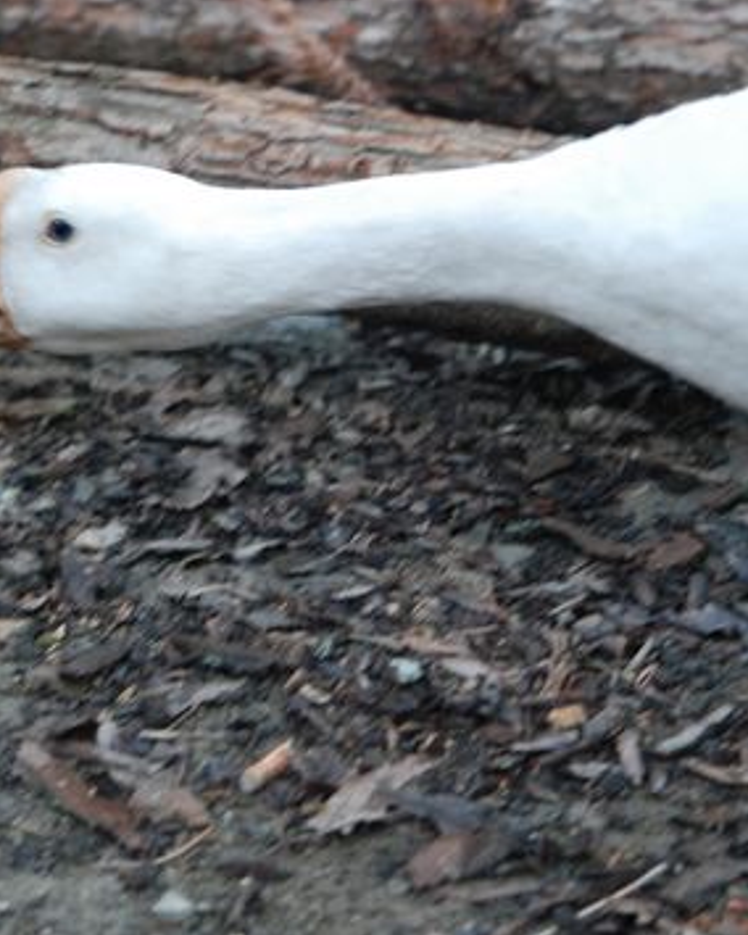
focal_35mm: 119
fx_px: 3293
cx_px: -18
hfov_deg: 12.8
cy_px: 436
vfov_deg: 16.2
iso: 1600
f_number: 4.5
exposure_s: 1/80
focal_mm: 50
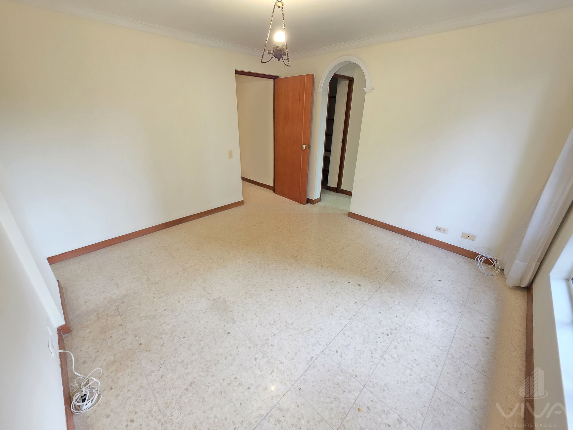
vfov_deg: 89.9
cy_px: 215
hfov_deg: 106.2
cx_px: 286
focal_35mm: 13
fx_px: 215
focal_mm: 2.2
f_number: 1.9
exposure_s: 1/60
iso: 500
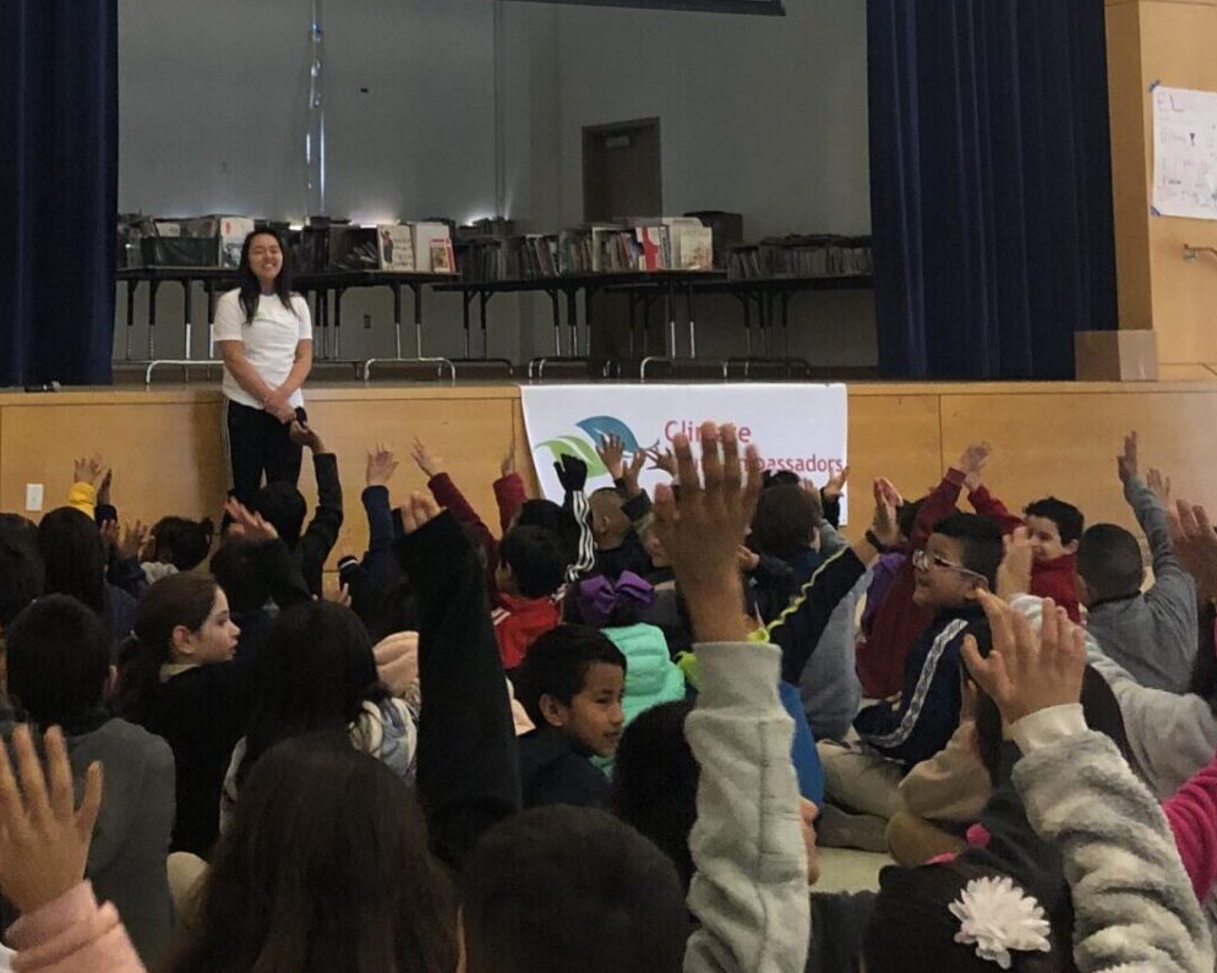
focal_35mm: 44
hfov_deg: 41.2
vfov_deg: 33.5
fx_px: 1585
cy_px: 250
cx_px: 364
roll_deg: +0.1
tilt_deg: +4.9
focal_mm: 3.99
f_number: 1.8
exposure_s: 1/15
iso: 80
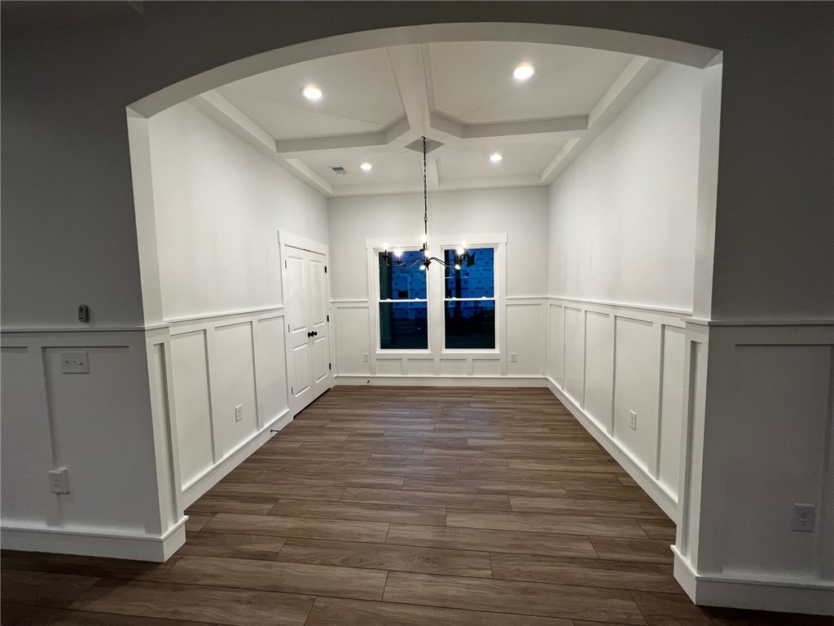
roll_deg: +1.1
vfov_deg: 89.9
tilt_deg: -5.2
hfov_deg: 106.2
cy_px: 313
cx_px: 417
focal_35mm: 13
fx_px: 313
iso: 160
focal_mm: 1.57
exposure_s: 1/120
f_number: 1.8
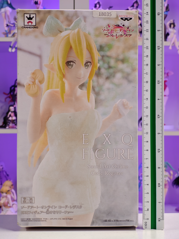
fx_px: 552
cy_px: 120
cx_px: 90
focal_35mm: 80
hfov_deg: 18.4
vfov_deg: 24.4
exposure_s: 1/17.1
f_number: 2.4
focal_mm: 7.48
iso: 400
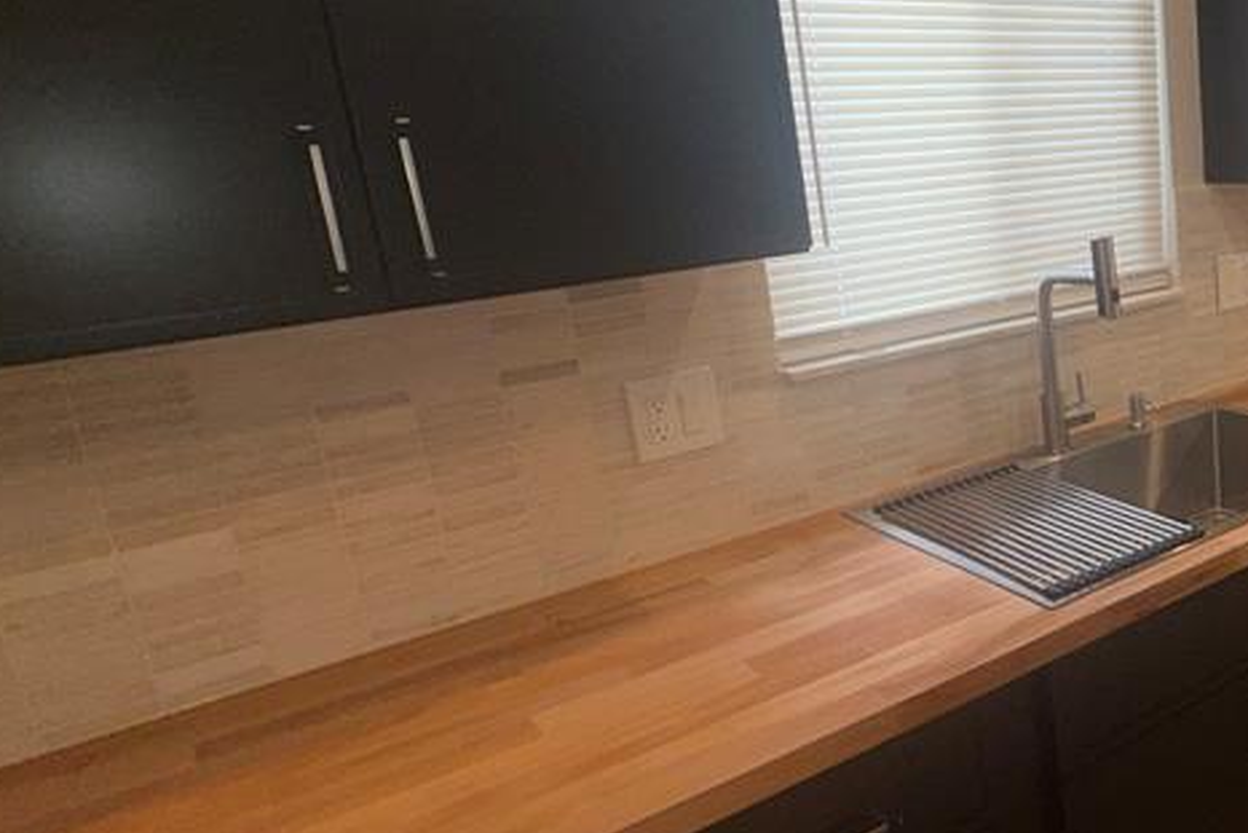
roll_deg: +3.3
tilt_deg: -13.0
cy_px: 380
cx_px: 1181
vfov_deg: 41.1
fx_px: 1110
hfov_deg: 50.2
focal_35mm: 32
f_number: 2.2
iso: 25
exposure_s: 1/122
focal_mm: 2.22
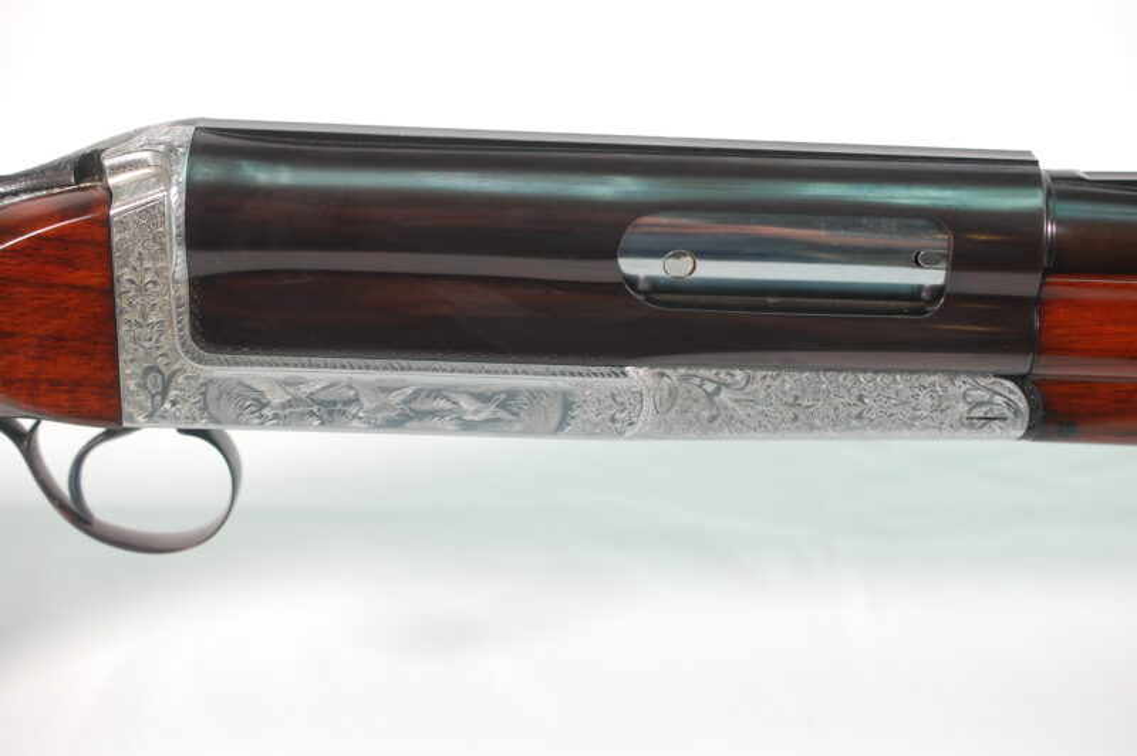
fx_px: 1893
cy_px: 378
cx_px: 568
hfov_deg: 33.4
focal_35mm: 60
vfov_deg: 22.6
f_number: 4.5
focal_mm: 40
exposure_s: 1/80
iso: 400
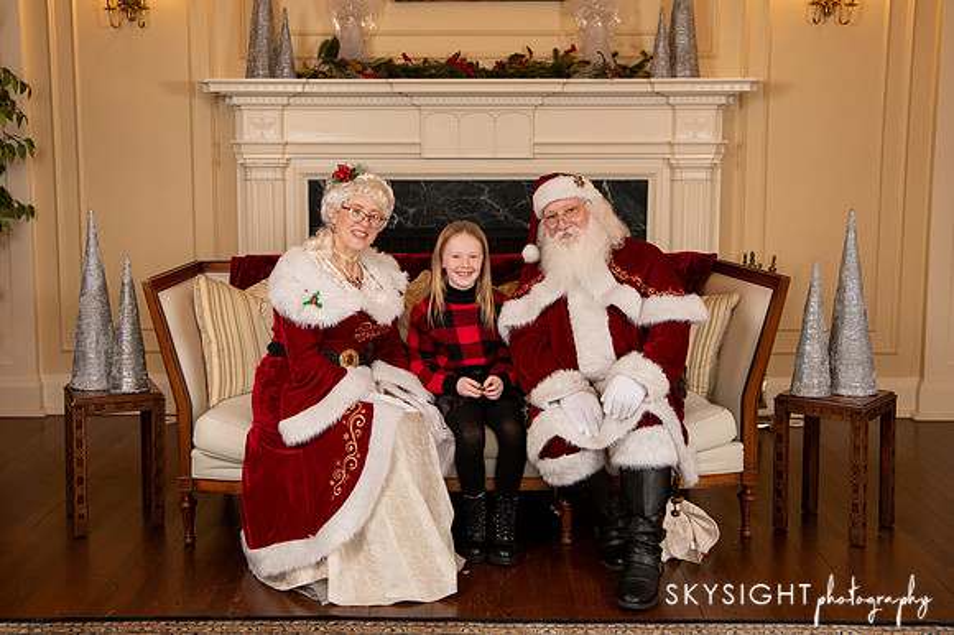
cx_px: 435
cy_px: 283
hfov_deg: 42.0
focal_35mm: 47
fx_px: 1241
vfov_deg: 28.7
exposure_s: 1/200
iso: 1600
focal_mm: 42
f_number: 5.6
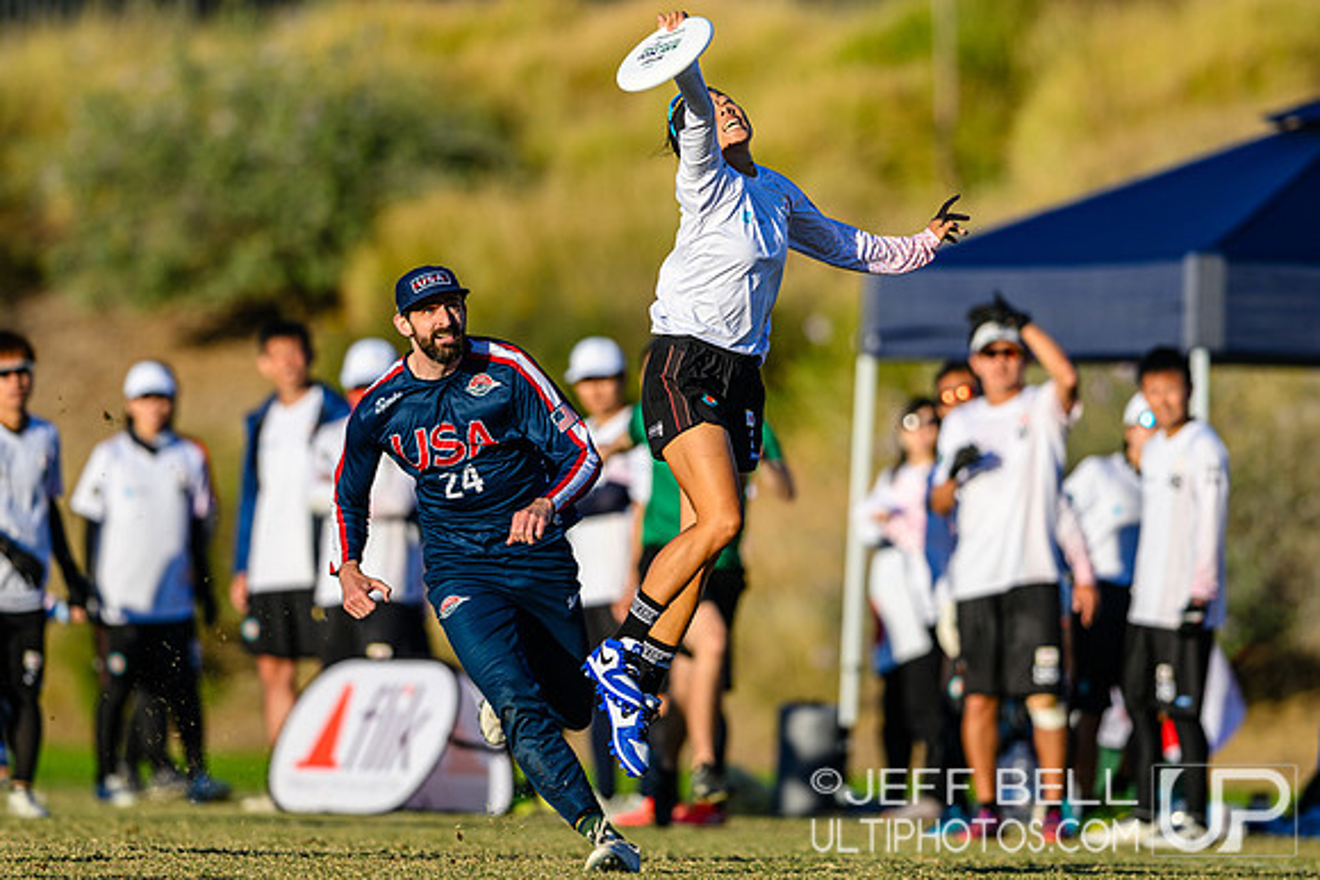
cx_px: 678
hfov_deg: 3.5
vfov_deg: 2.4
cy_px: 382
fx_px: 21425
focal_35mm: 584
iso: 200
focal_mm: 400
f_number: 3.2
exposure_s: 1/3200
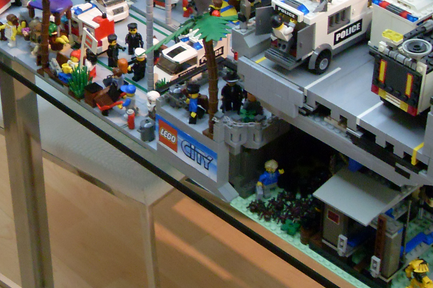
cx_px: 268
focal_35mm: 83
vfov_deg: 16.2
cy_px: 21
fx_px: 998
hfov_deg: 24.4
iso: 200
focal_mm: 6.3
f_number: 2.8
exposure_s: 1/10
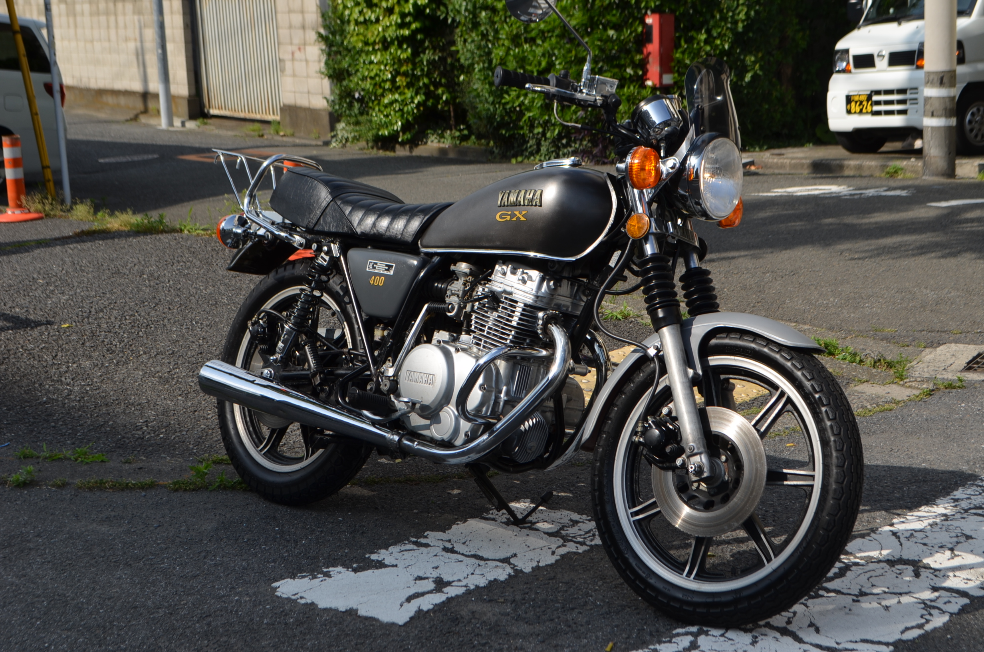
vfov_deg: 21.5
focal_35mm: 63
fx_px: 1718
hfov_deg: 32.0
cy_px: 326
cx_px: 492
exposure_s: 1/250
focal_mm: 42
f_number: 8
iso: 100
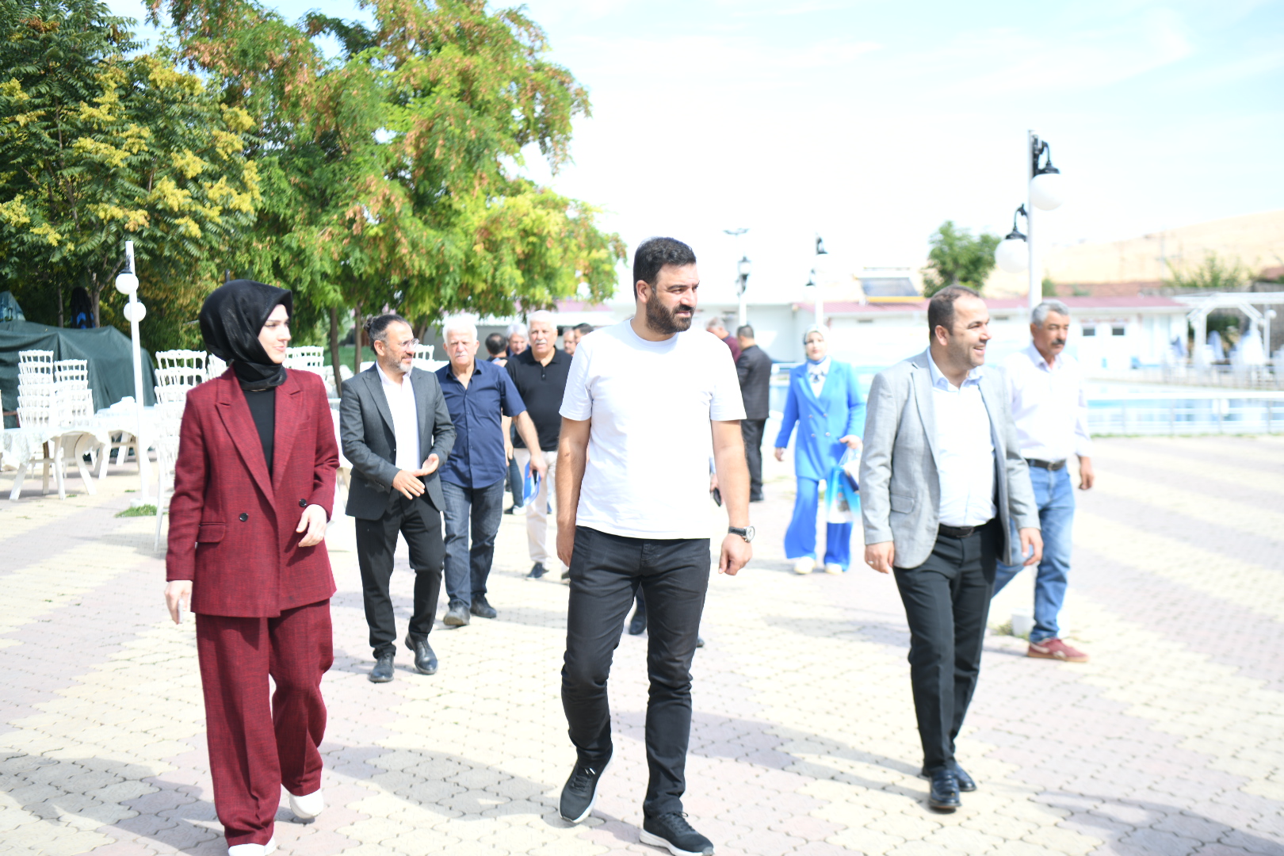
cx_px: 642
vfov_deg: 27.0
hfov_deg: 39.6
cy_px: 428
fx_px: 1783
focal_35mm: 50
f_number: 2.8
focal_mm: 50
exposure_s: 1/200
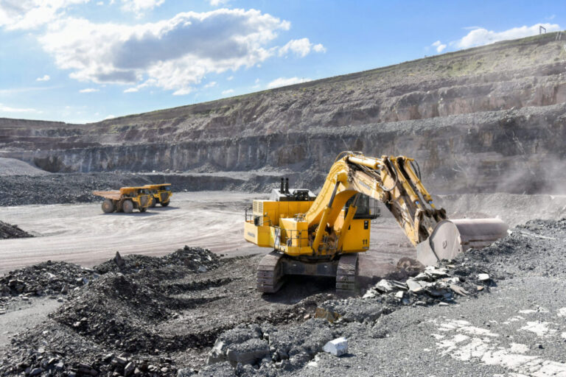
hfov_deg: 61.9
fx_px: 472
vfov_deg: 43.6
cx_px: 283
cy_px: 188
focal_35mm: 30
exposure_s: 1/500
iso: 200
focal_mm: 20
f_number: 11
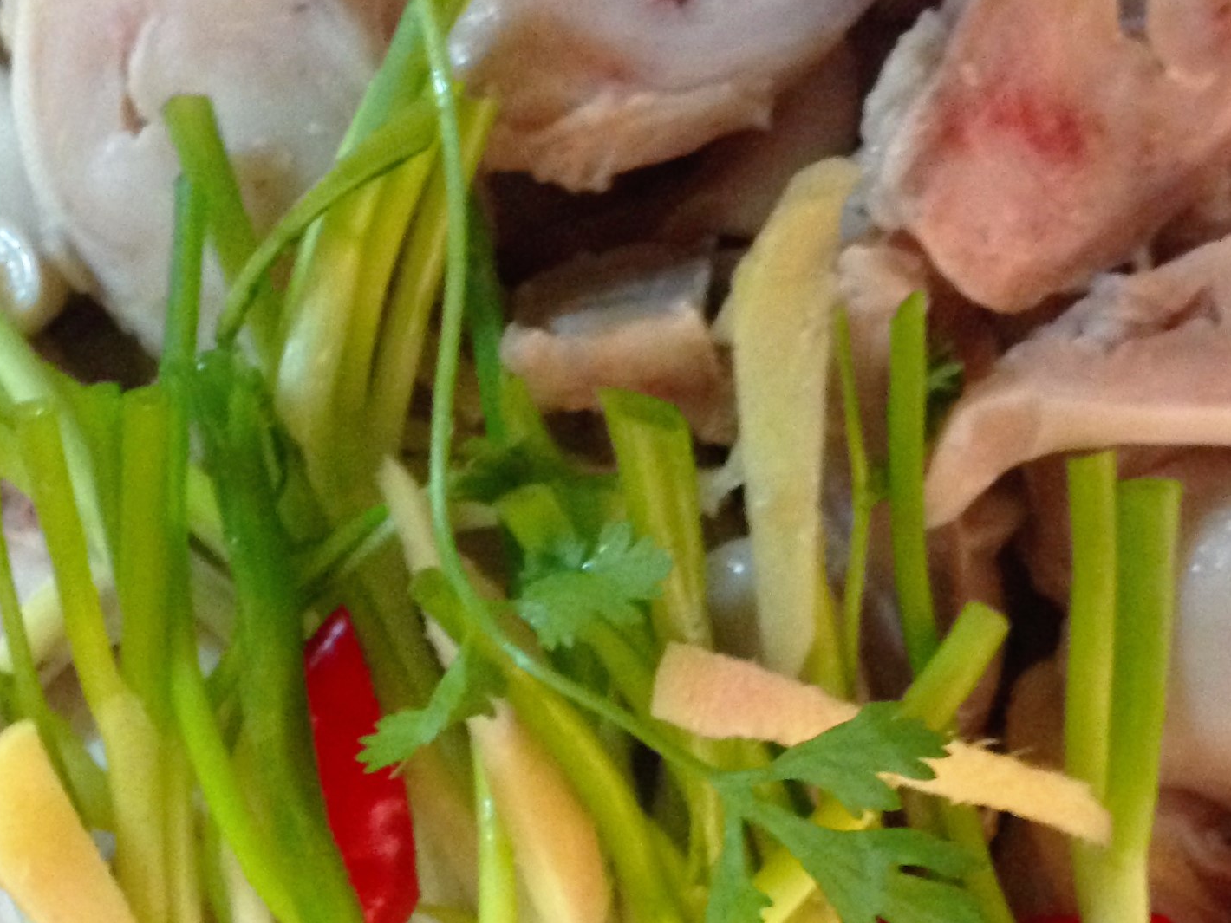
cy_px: 780
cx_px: 554
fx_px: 2525
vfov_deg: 20.4
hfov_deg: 27.4
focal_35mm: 71
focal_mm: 4.12
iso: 400
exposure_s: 1/15
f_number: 2.4
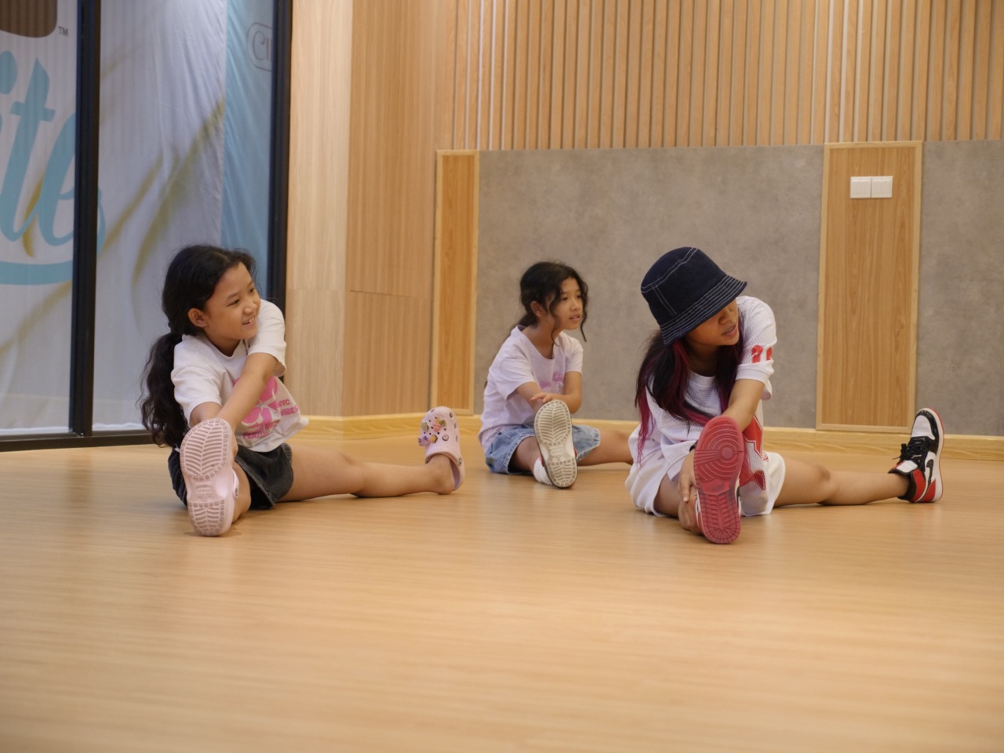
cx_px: 502
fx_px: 2030
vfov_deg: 21.0
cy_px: 376
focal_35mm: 70
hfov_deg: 27.8
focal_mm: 35
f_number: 2.8
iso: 1000
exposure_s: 1/125
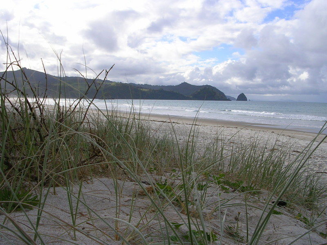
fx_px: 359
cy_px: 122
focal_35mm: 38
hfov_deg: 49.0
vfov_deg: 37.7
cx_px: 164
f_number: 5.6
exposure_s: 1/344
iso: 50
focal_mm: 5.8
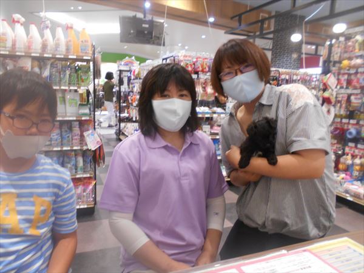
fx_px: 273
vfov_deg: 53.1
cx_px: 182
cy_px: 136
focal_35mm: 26
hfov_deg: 67.3
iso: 280
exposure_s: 1/30
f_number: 3.2
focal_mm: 4.6
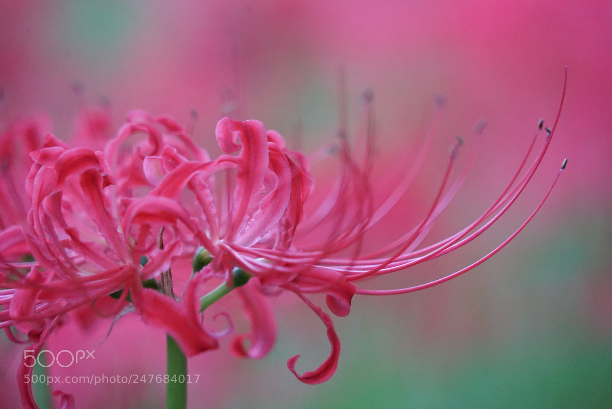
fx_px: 4082
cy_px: 204
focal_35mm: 240
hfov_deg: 8.6
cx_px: 306
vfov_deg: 5.7
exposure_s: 1/100
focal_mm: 240
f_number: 6.3
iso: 6400
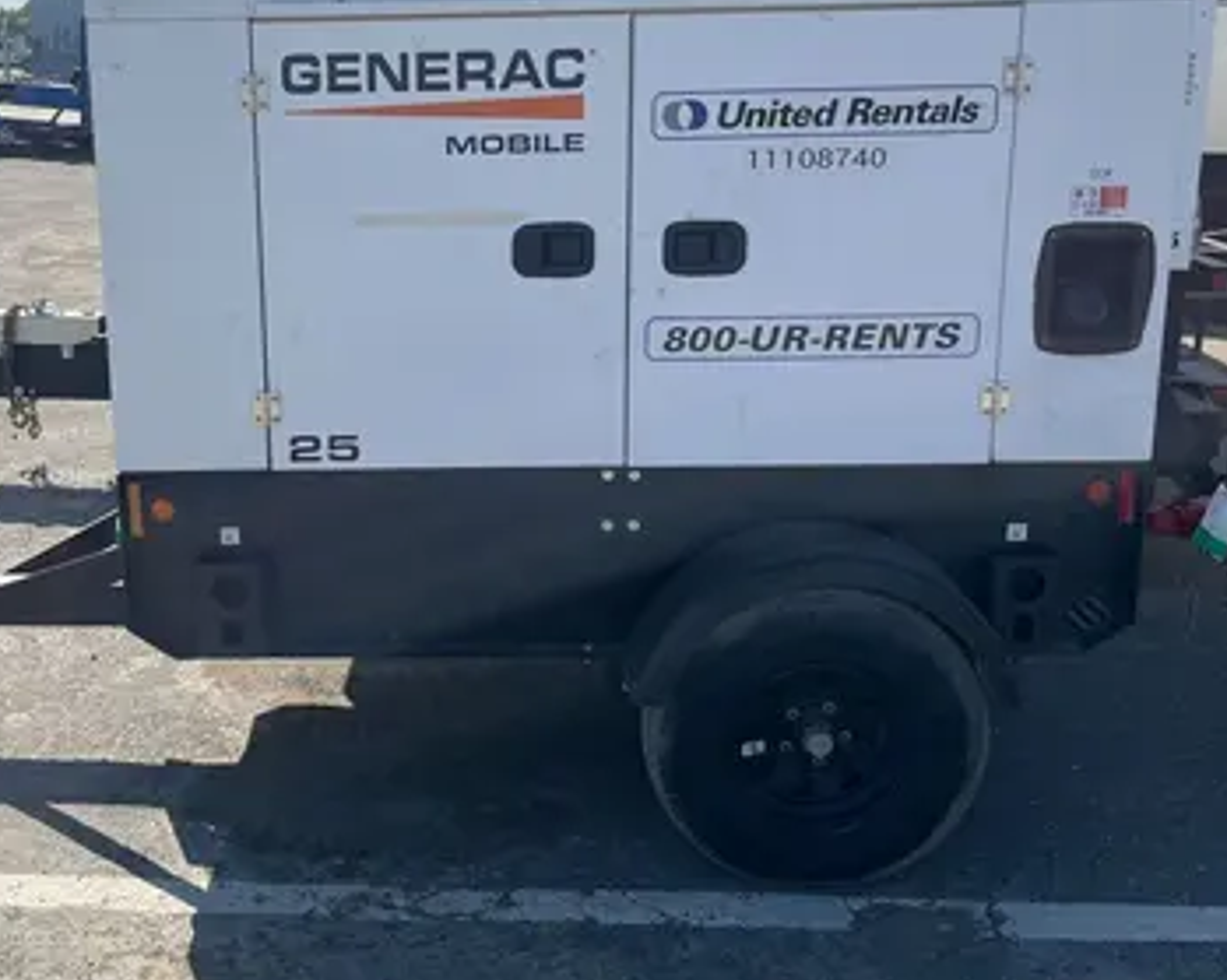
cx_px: 408
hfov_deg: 45.1
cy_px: 367
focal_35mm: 40
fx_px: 1452
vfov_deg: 37.1
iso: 50
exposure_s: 1/4016
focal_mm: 5.1
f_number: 1.6
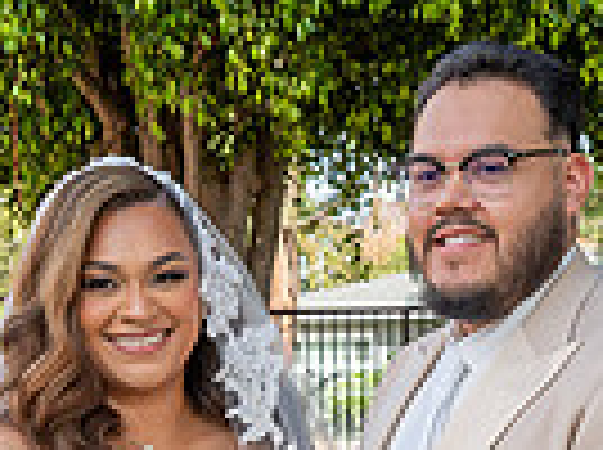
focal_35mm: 173
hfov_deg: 11.4
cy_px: 779
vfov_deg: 8.3
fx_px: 3008
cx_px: 267
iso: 200
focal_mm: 33
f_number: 7.1
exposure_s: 1/160
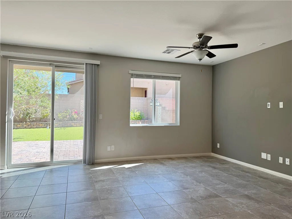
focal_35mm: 24
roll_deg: -1.4
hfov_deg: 71.6
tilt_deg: +0.7
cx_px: 146
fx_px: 202
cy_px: 110
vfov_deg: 56.8
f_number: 1.78
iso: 100
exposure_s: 1/379
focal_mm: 6.76
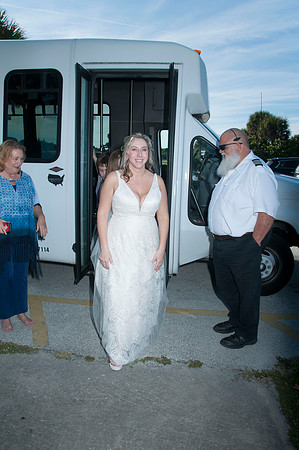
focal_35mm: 27
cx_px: 150
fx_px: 337
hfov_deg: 47.8
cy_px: 225
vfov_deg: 67.4
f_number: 10
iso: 100
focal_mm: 18
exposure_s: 1/250
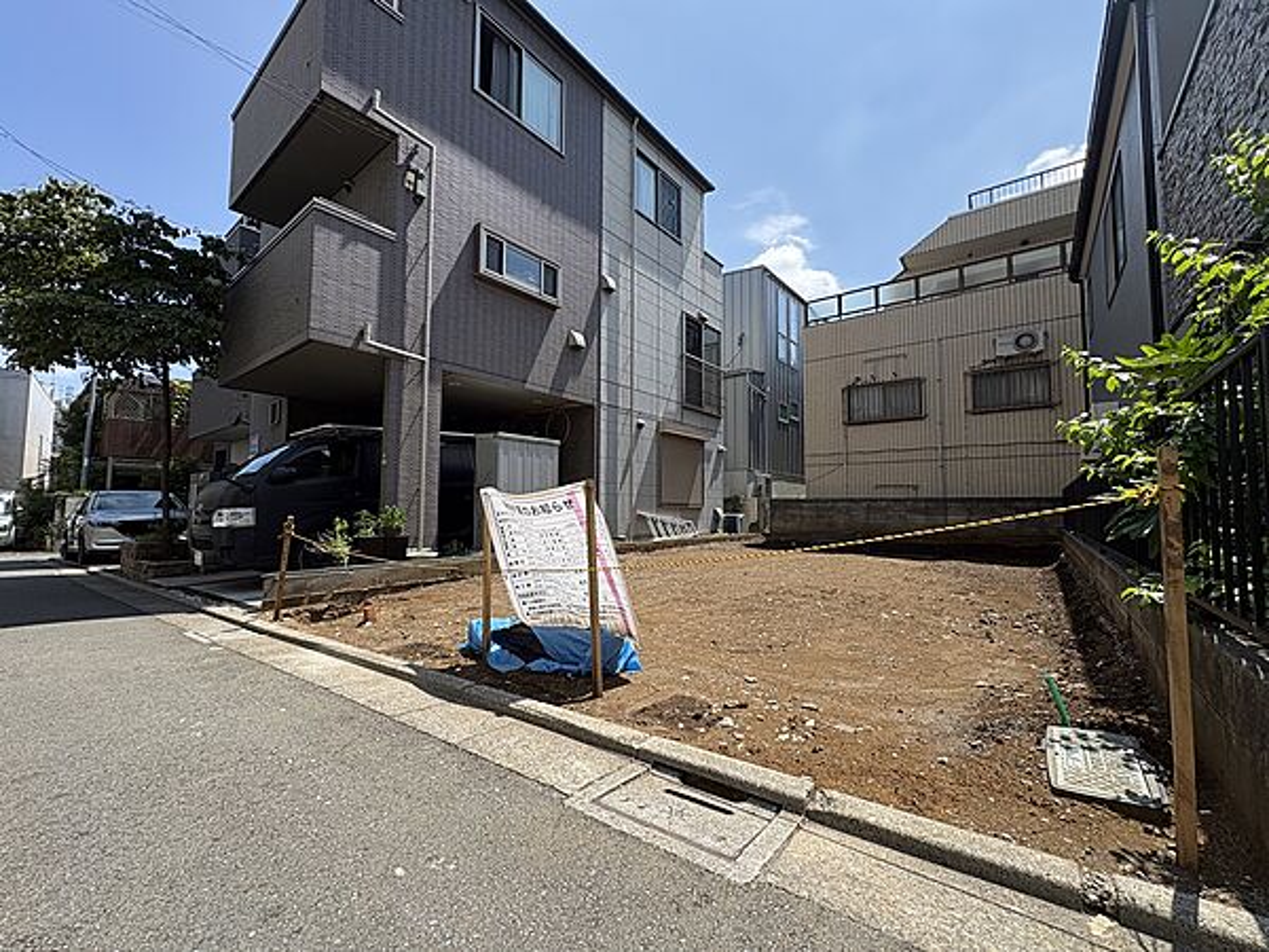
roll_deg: +0.2
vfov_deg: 85.7
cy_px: 476
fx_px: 513
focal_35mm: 14
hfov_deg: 102.1
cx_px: 634
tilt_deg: +5.6
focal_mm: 2.22
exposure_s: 1/910
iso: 40
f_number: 2.2
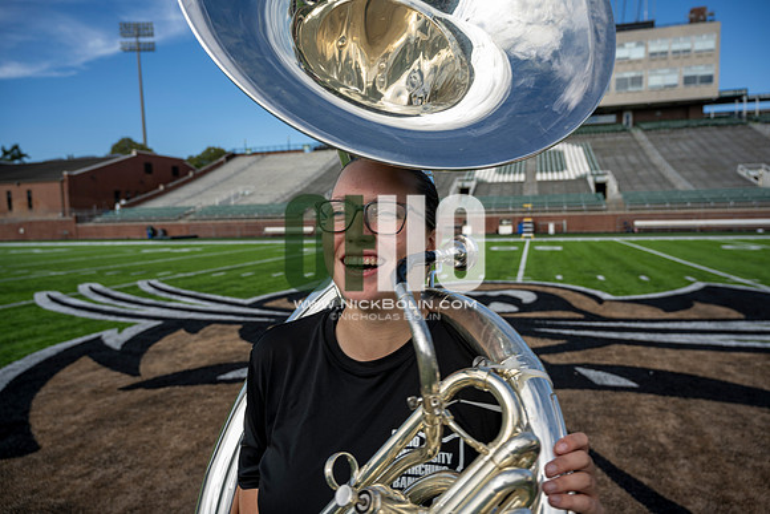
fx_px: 513
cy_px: 257
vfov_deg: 53.2
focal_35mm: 24
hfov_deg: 73.7
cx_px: 385
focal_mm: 24
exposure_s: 1/250
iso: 31
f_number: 4.5
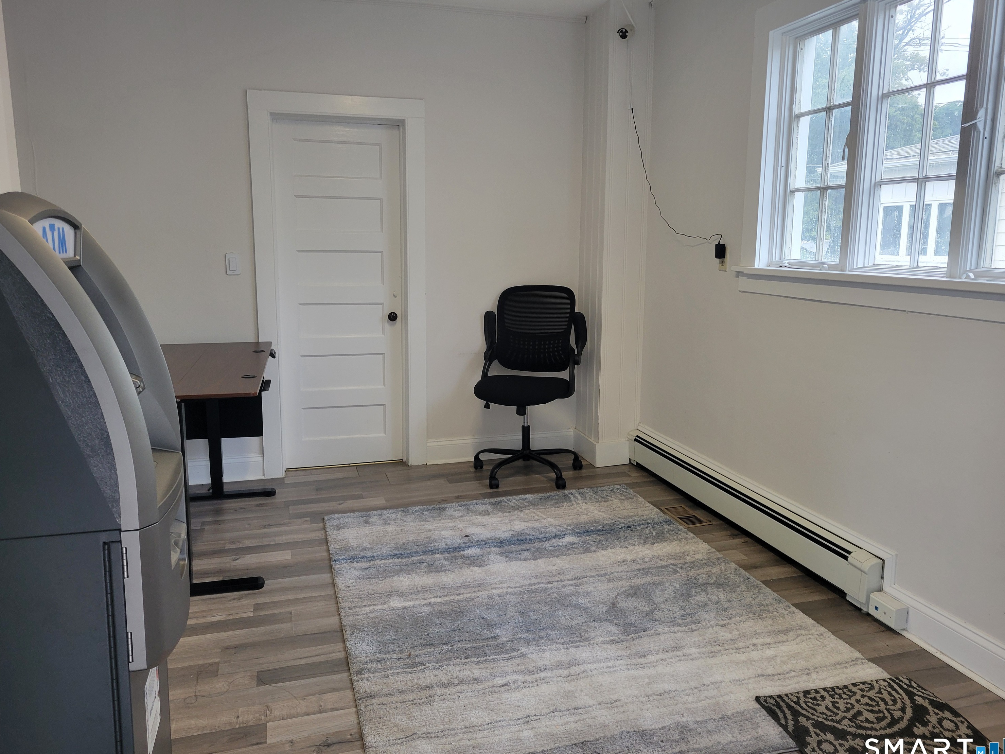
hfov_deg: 65.3
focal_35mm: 27
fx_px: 784
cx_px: 498
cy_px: 374
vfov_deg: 51.4
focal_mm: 5.4
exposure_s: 1/120
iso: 125
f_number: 1.8
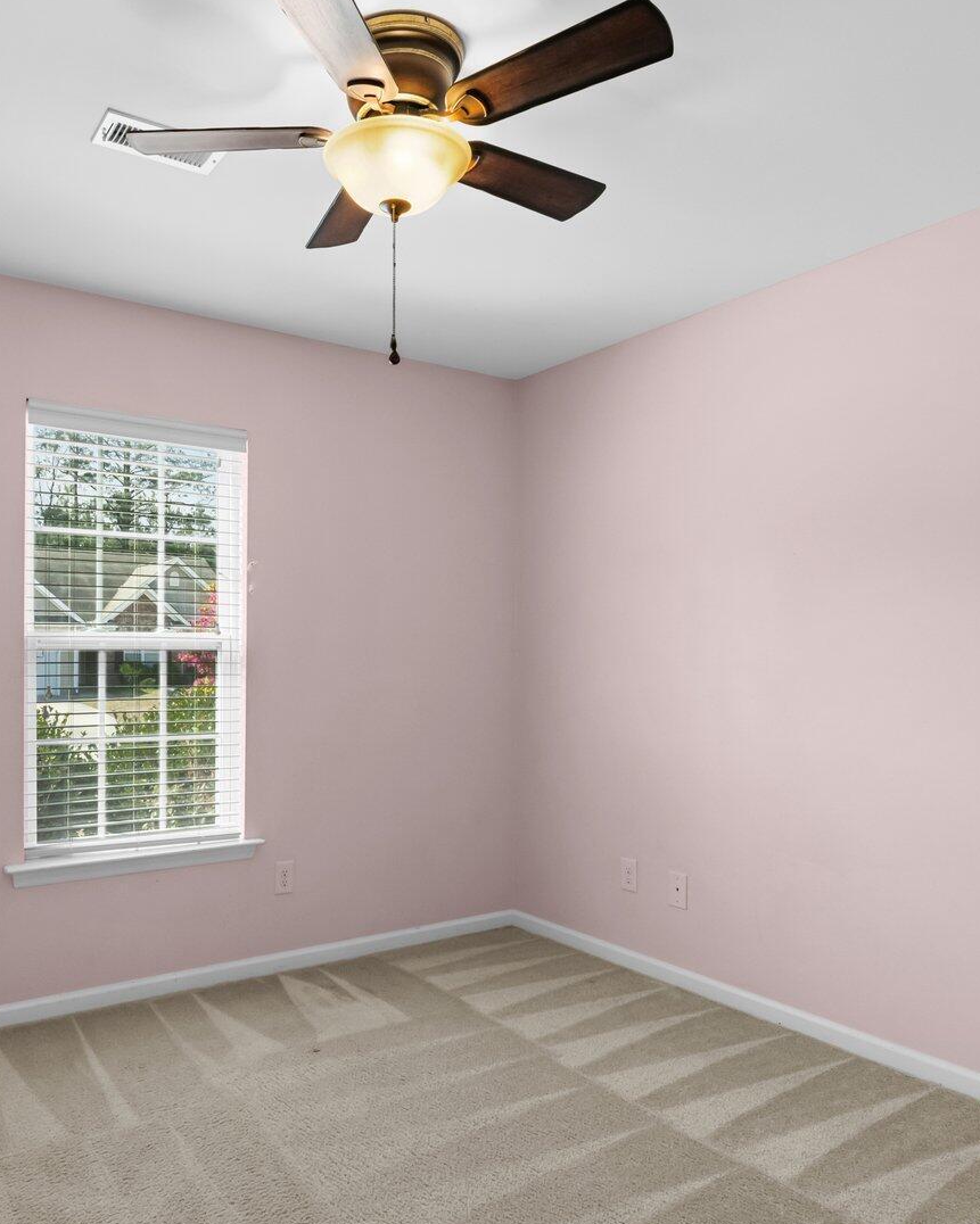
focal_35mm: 25
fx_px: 906
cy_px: 641
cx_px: 356
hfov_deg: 56.0
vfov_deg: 68.1
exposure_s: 1/15
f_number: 9
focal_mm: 14
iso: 400
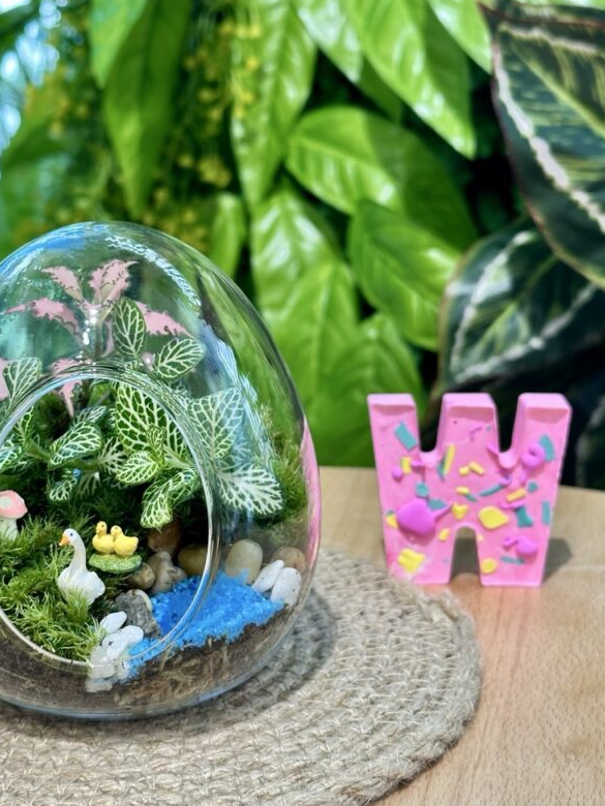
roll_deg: +0.5
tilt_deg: -14.0
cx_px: 251
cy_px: 370
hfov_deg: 23.3
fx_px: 1468
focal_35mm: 63
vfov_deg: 30.7
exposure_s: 1/100
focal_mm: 6.86
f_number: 1.78
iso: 80
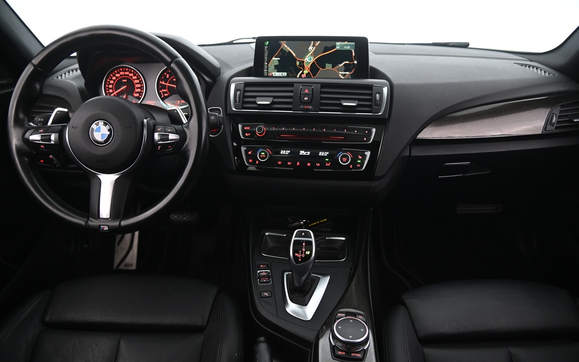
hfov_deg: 72.6
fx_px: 394
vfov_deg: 49.3
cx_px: 291
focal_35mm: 25
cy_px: 183
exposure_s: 1/15
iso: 2000
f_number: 4
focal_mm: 24
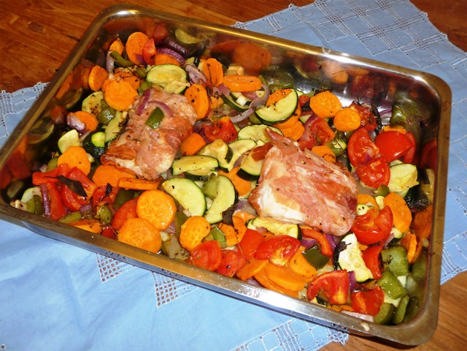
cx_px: 234
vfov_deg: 41.8
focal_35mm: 34
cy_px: 176
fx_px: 459
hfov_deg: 54.0
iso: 100
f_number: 3.6
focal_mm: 5.6
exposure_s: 1/30
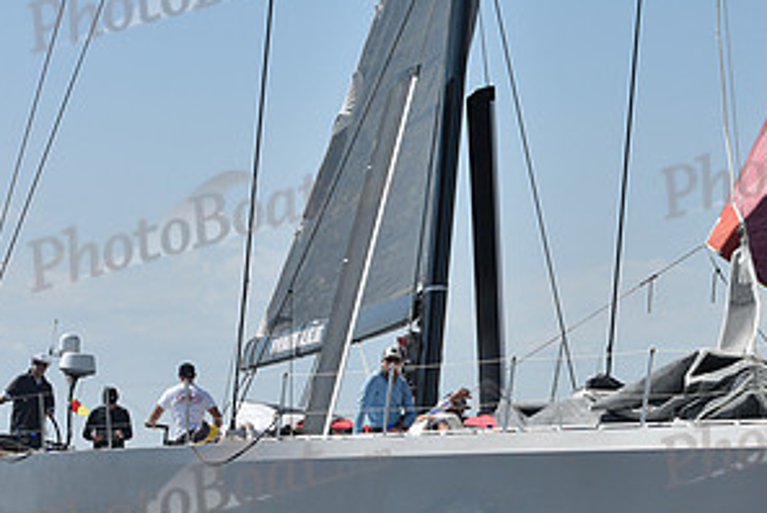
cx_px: 529
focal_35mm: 137
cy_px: 323
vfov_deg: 10.0
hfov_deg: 14.9
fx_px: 2922
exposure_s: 1/1250
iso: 250
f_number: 8
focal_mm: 70
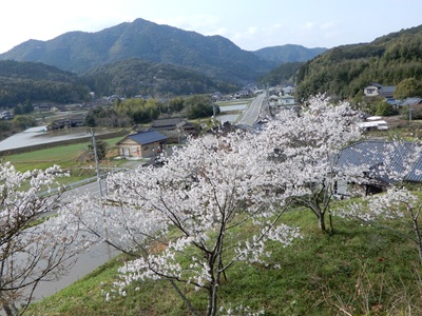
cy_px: 158
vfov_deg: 40.7
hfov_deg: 52.6
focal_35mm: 35
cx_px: 211
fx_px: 427
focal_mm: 6.2
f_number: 4
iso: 80
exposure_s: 1/500
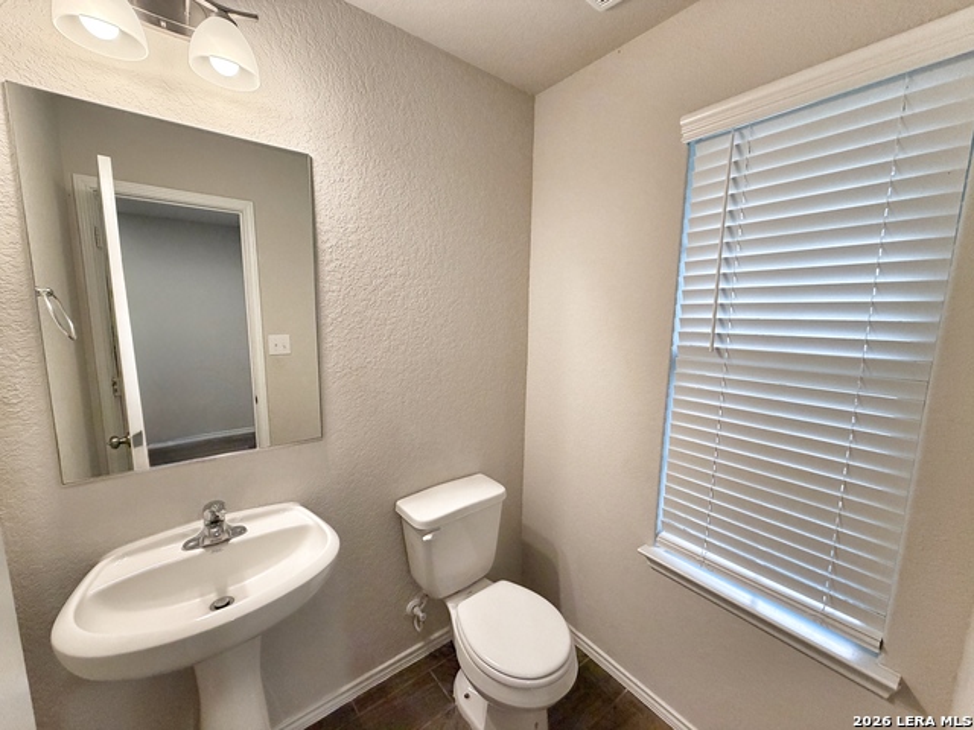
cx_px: 487
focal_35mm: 14
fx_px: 394
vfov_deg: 85.7
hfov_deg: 102.1
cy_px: 365
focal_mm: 2.22
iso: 320
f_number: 2.2
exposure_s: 1/120
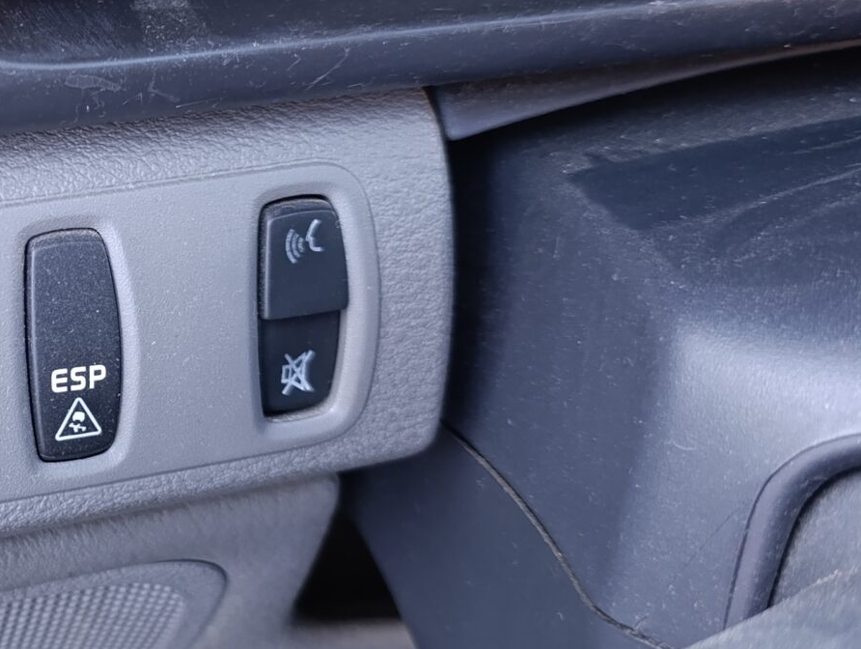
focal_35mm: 66
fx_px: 1644
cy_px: 210
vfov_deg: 22.2
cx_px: -135
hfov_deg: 26.5
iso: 640
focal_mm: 6.14
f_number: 1.6
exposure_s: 1/100
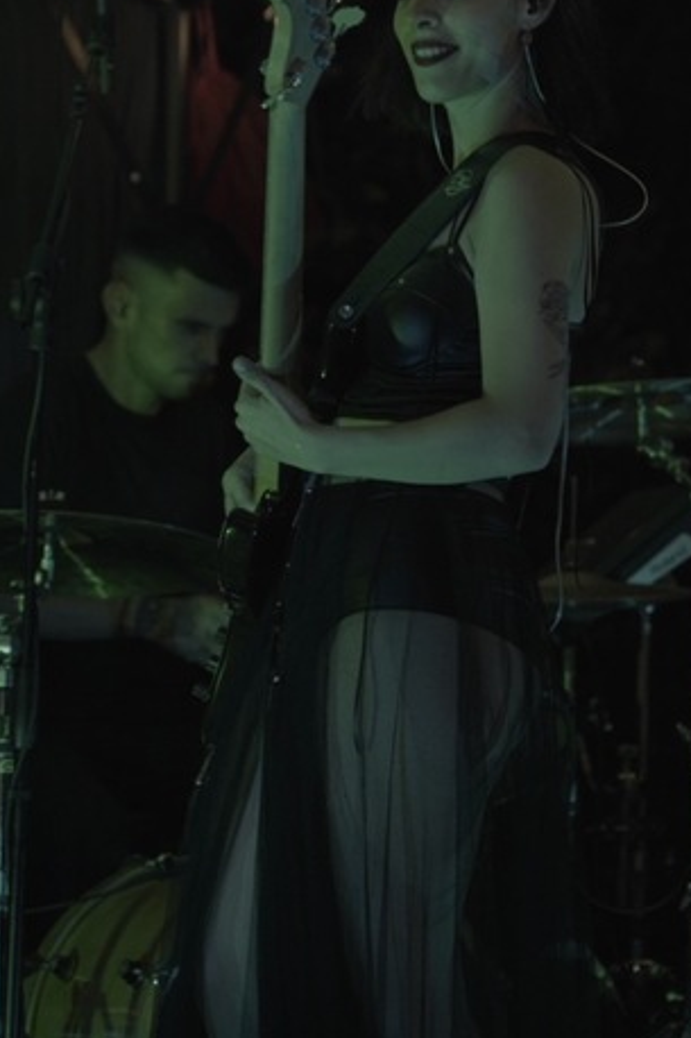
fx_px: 4667
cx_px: 453
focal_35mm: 162
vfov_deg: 12.6
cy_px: 236
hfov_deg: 8.5
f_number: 4
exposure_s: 1/160
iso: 4000
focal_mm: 103
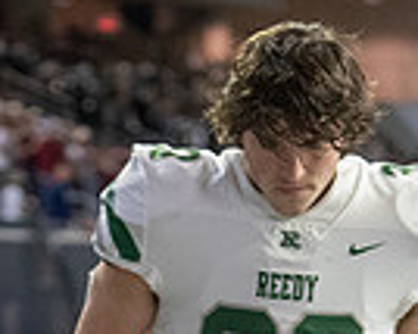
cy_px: 711
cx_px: -31
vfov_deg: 4.3
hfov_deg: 5.5
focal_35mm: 351
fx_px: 4339
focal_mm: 70
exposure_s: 1/320
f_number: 2.8
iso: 3200
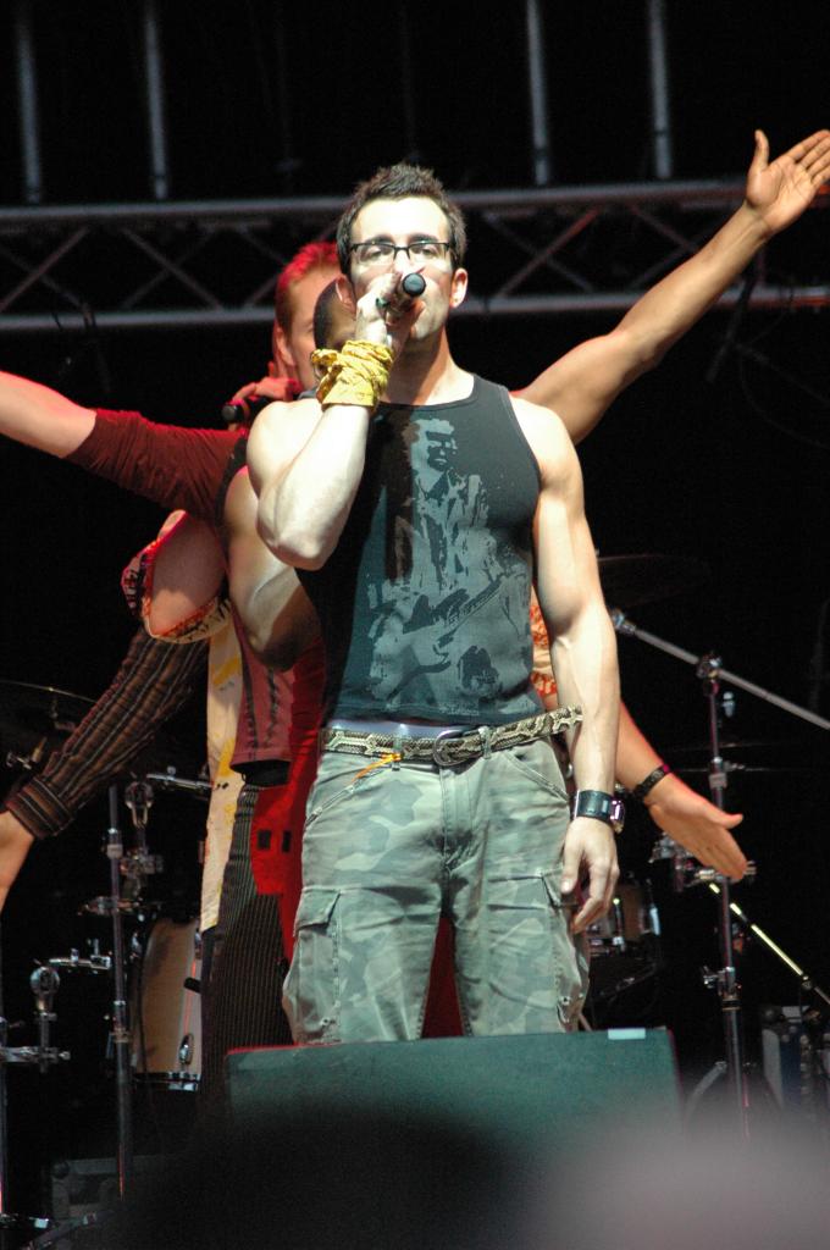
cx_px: 415
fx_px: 10922
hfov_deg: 4.4
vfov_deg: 6.5
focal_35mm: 315
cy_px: 625
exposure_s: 1/250
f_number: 5
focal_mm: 210
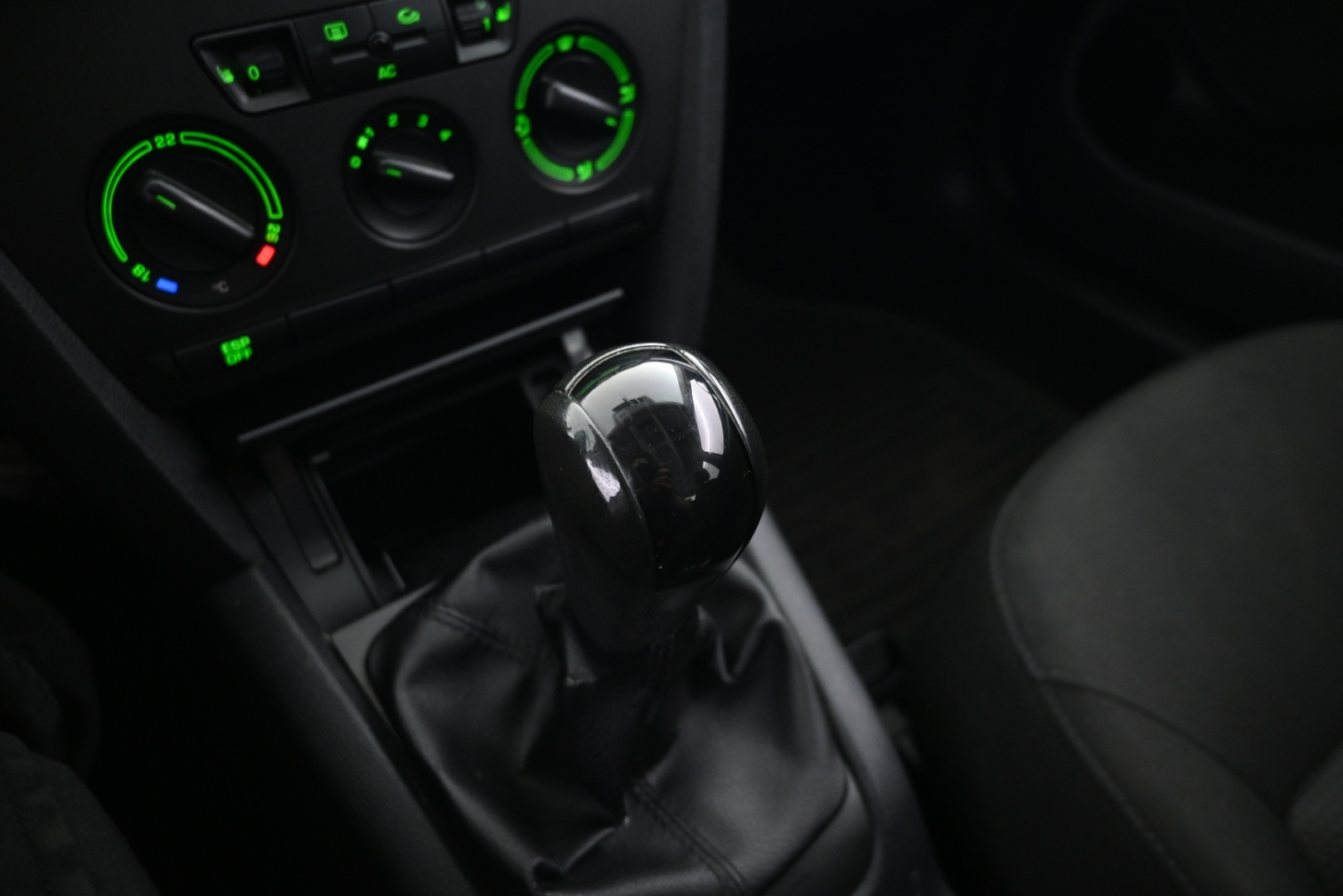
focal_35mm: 24
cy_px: 448
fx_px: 895
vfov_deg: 53.1
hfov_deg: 73.7
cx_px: 672
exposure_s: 1/5
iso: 1600
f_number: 3.5
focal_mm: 16
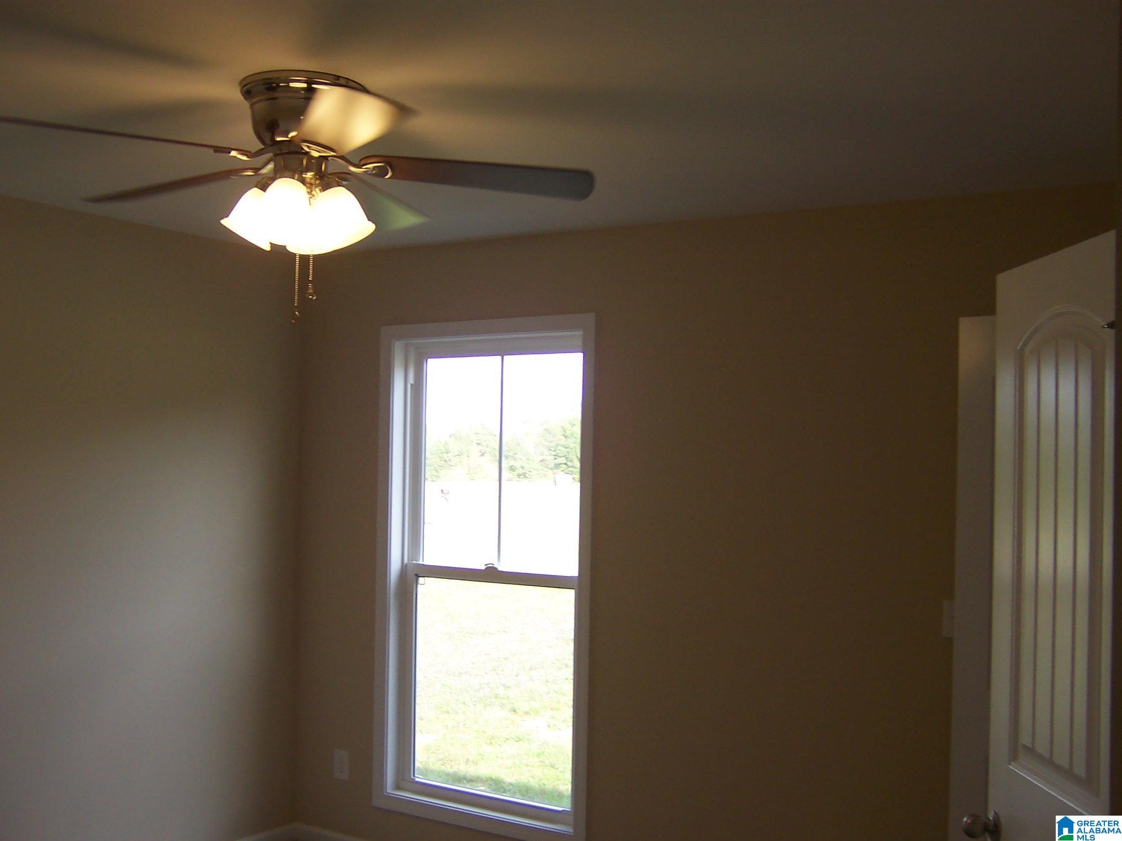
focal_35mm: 36
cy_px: 420
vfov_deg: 39.7
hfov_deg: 51.4
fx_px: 1167
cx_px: 561
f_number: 2.8
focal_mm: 5.6
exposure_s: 1/90
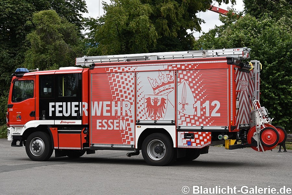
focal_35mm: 65
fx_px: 527
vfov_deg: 20.9
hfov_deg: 31.0
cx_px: 146
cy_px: 98
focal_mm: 65
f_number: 8
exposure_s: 1/320
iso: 200
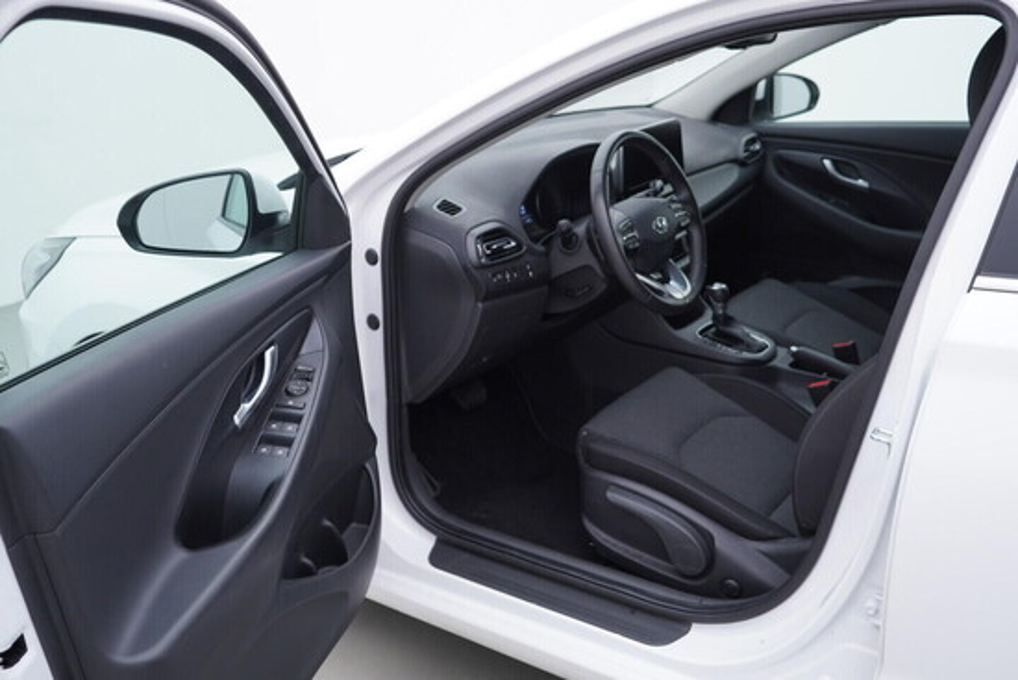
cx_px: 509
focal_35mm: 36
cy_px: 340
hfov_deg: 53.1
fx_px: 1018
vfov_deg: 36.9
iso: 125
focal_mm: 24
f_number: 3.2
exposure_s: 1/50
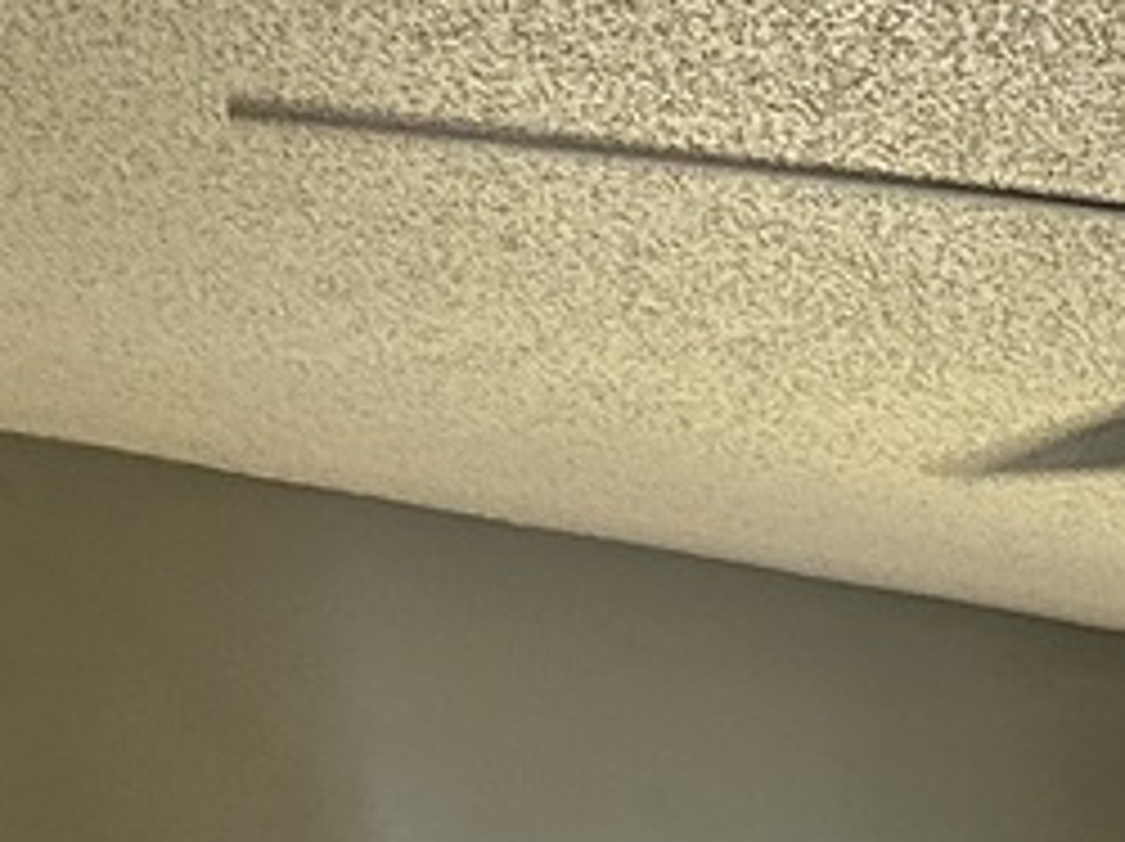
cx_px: 2416
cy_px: 1711
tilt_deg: -2.2
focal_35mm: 150
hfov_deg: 11.5
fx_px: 4870
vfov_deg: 9.2
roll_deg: -0.6
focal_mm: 5.7
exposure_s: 1/60
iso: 200
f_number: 1.5
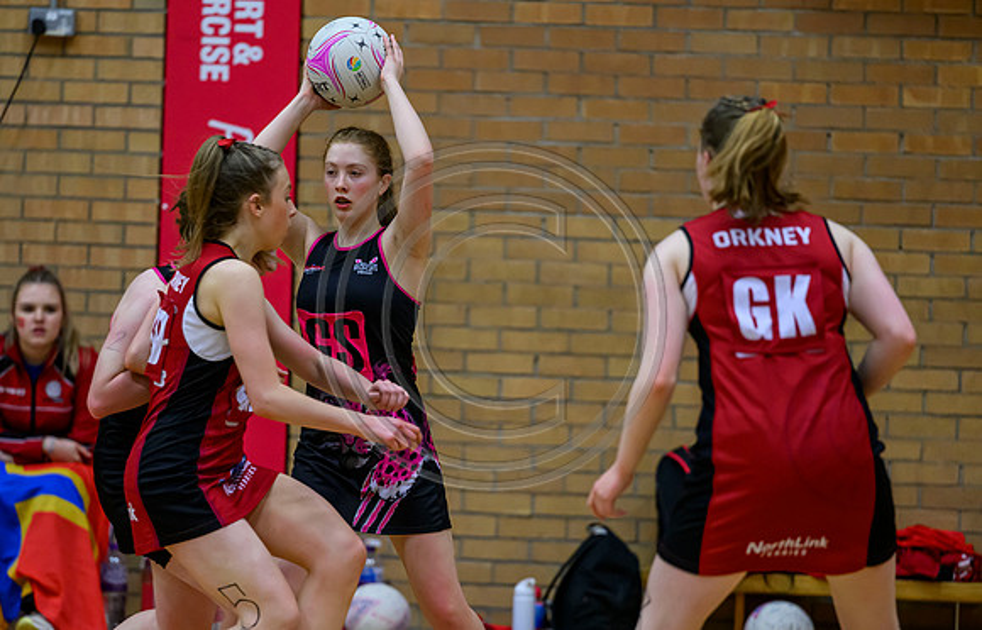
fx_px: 6827
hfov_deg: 8.2
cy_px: 405
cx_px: 373
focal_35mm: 253
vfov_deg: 5.3
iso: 4000
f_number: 3.2
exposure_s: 1/800
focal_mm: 200
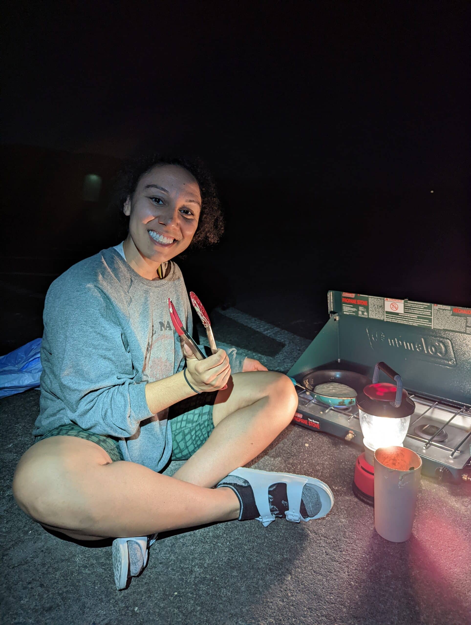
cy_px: 312
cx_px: 236
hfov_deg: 56.9
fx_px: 434
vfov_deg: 71.5
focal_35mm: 24
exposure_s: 1/20.3
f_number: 1.85
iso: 264
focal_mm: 6.81
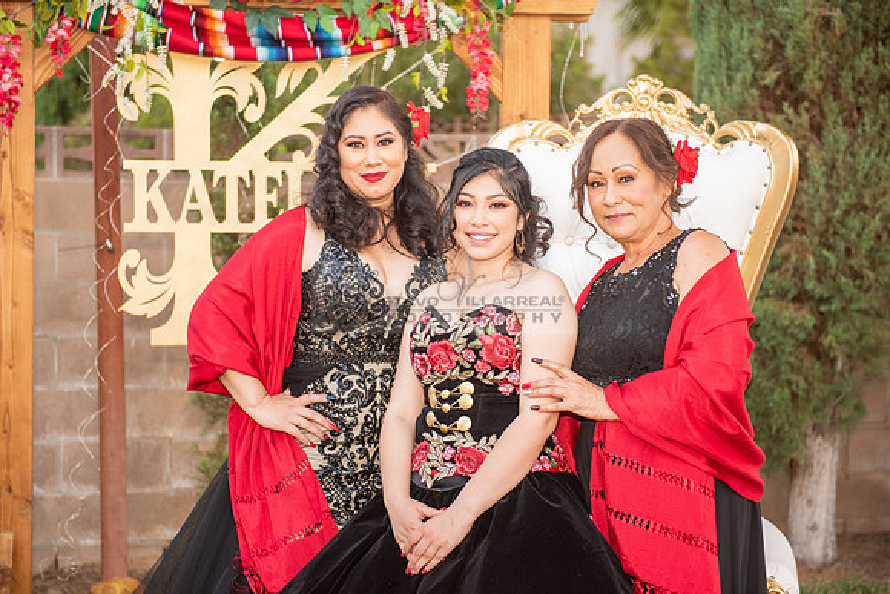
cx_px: 445
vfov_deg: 20.6
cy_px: 297
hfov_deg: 30.5
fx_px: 1632
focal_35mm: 66
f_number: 3.5
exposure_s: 1/200
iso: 400
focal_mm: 66
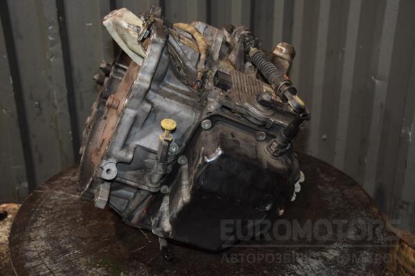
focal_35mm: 45
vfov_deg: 29.9
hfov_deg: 43.6
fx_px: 519
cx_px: 208
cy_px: 138
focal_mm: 30
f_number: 5
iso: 800
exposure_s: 1/60
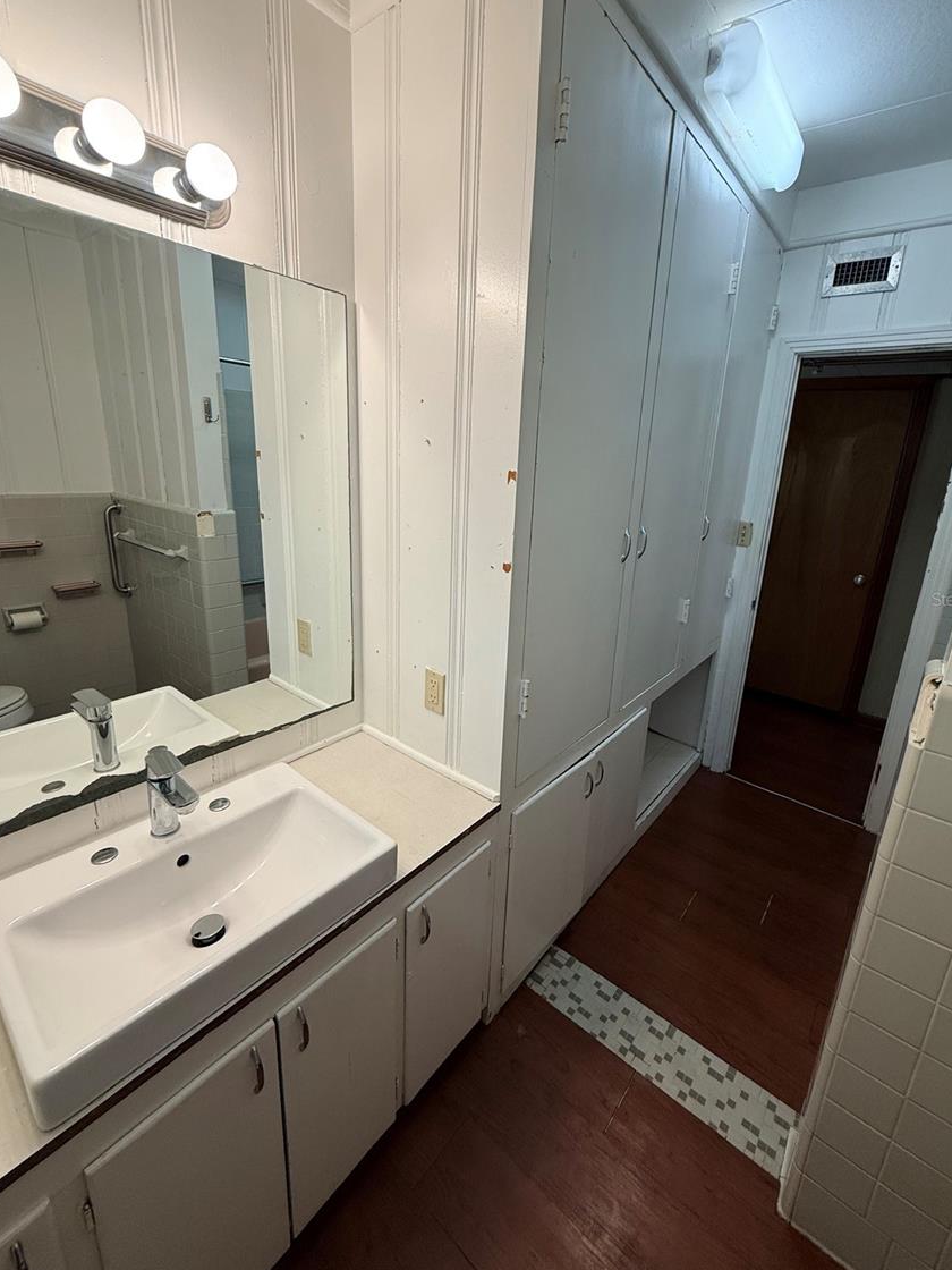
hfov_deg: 81.7
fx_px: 550
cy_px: 599
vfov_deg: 98.1
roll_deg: -3.3
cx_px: 502
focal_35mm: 15
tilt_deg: -14.8
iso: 100
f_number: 2.2
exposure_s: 1/120
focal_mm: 2.22
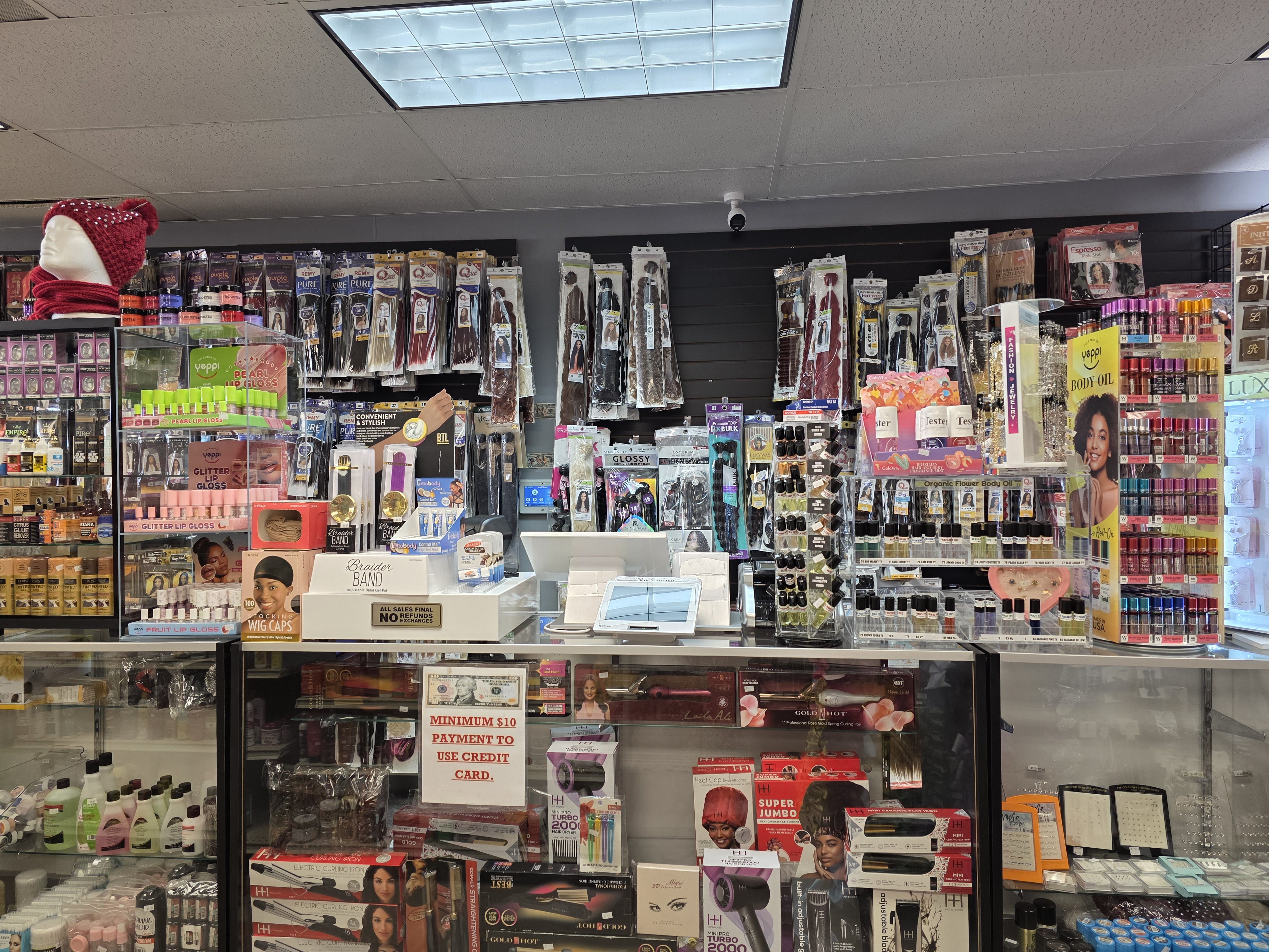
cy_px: 476
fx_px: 843
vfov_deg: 58.9
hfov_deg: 73.9
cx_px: 634
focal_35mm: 23
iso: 160
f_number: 1.7
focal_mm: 6.3
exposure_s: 1/120
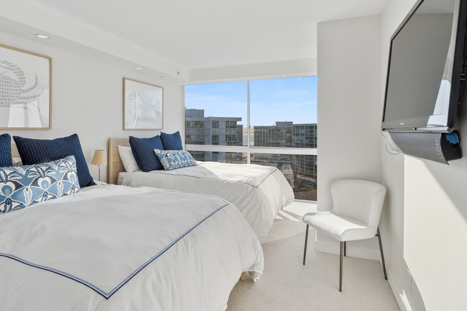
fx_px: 259
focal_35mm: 20
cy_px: 138
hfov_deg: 83.6
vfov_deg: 61.8
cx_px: 207
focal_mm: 16
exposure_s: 1/60
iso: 125
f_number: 9
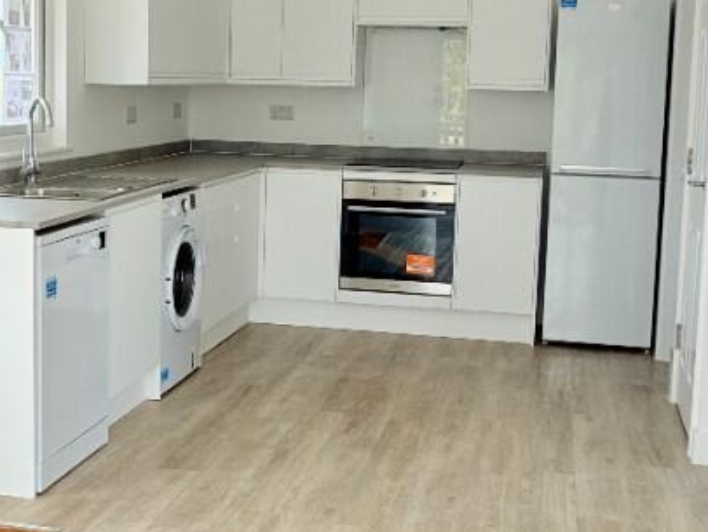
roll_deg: -1.1
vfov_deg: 25.2
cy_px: 218
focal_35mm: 58
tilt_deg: -6.1
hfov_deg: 33.0
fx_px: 1187
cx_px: 241
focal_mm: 2.22
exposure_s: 1/121
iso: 25
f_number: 2.2
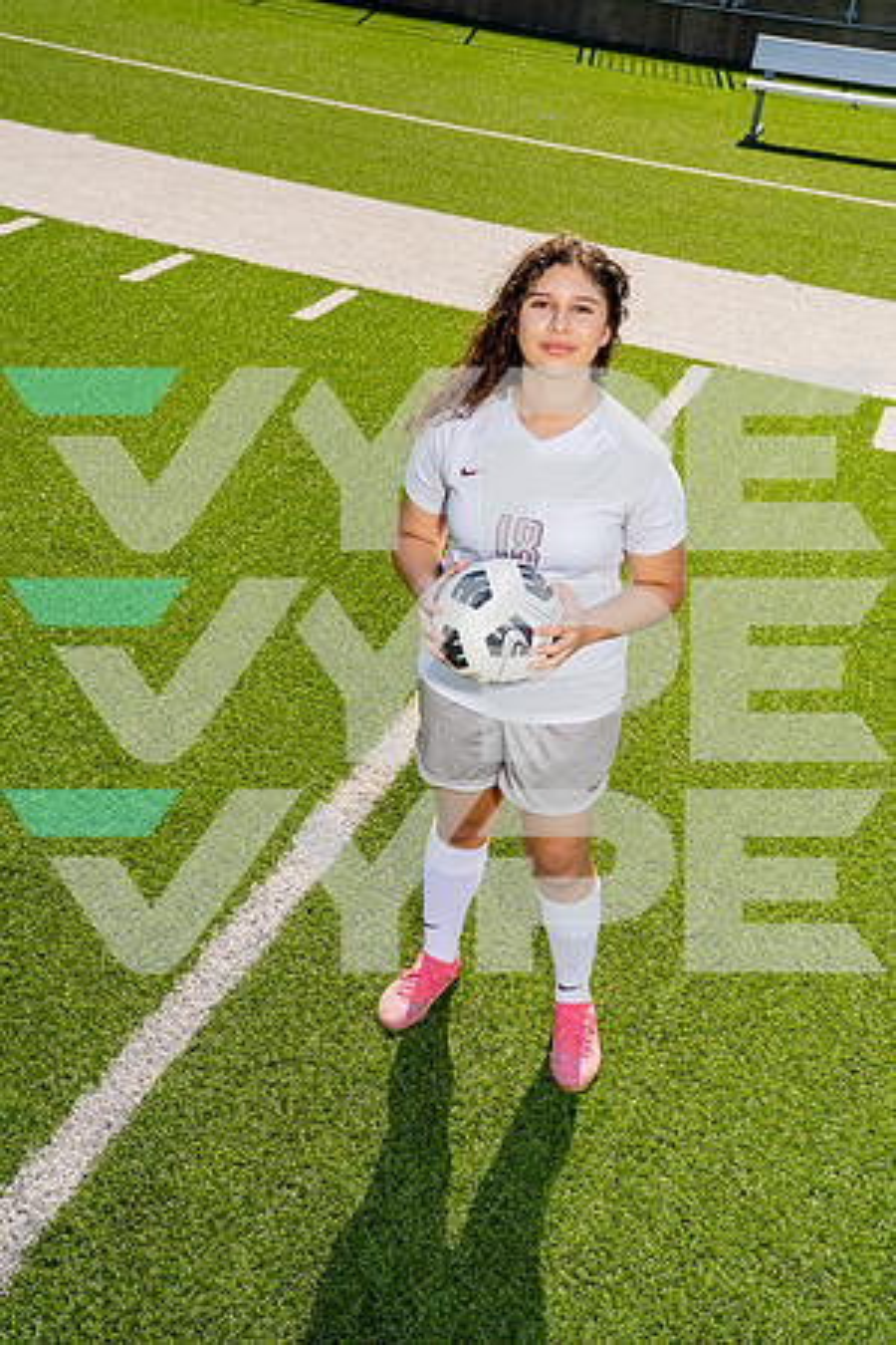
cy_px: 672
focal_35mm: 42
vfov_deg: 46.4
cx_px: 448
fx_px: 1568
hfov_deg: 31.9
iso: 320
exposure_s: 1/250
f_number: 11
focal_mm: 42
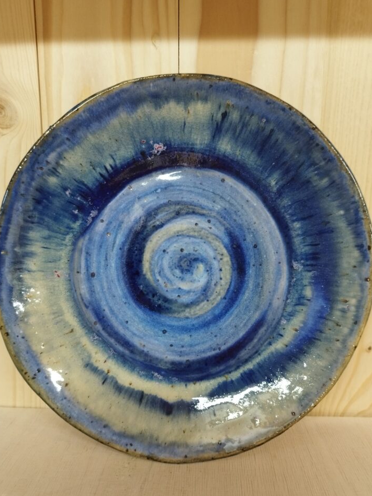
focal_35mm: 27
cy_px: 266
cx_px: 186
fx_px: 387
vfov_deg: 65.2
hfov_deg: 51.4
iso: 720
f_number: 1.89
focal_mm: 5.95
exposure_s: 1/33.3
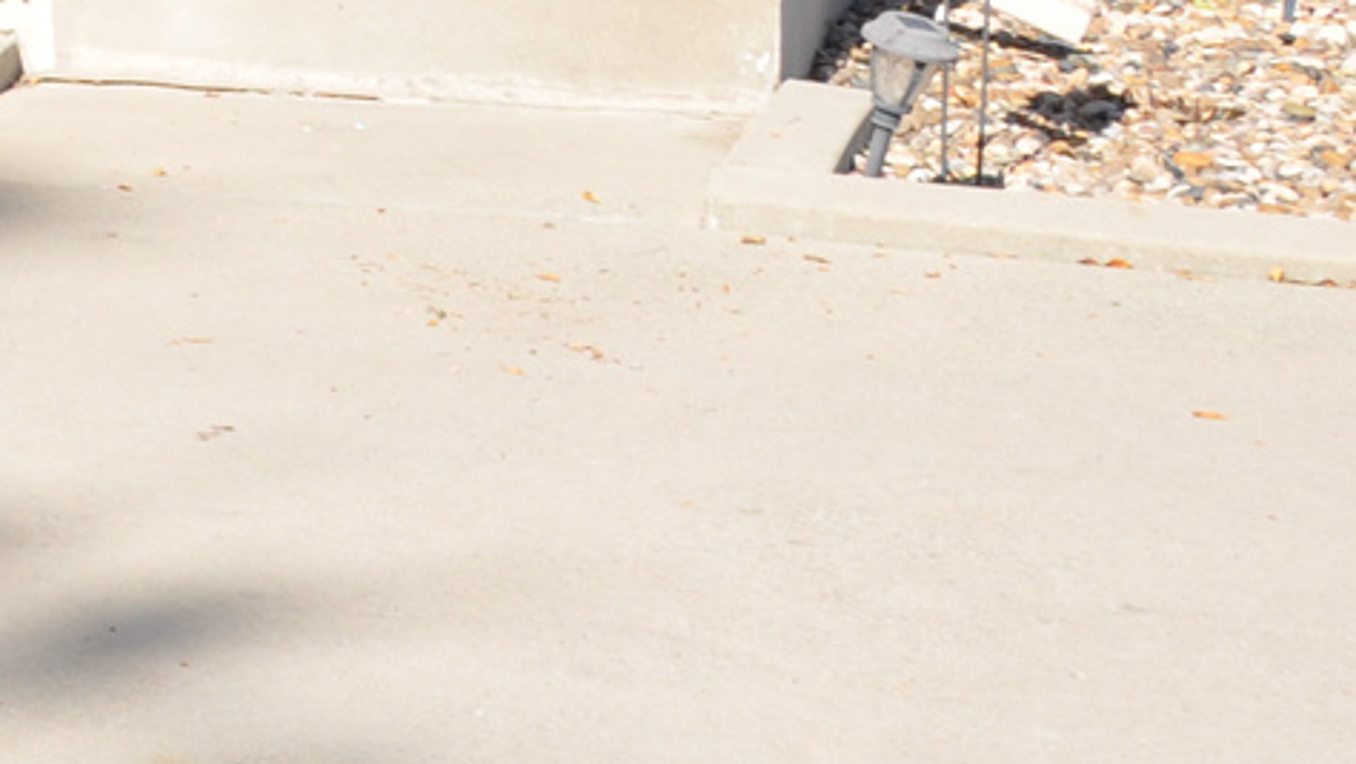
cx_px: -1313
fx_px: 4388
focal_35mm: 122
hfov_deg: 14.7
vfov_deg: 9.5
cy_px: -569
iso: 200
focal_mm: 18
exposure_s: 1/200
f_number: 11
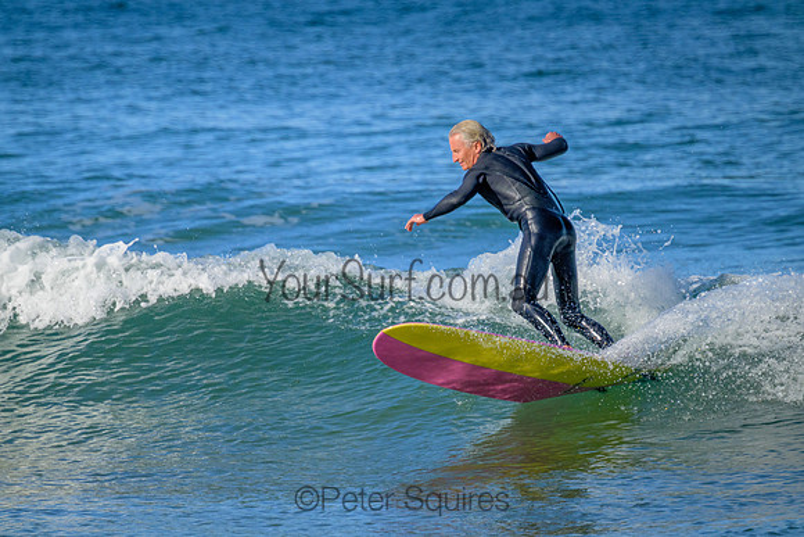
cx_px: 402
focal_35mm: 800
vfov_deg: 1.7
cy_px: 268
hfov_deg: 2.6
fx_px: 17870
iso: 2000
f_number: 11
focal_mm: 800
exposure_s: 1/1250
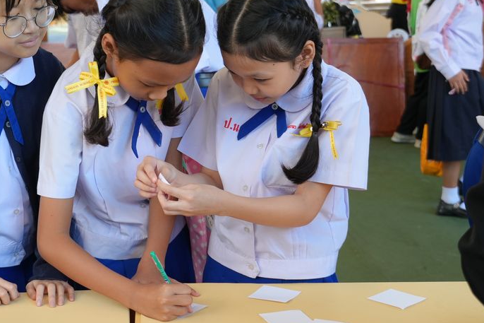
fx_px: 941
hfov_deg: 28.5
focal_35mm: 70
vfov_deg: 19.4
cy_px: 135
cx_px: 135
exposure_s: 1/160
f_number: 4.5
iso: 500
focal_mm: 32
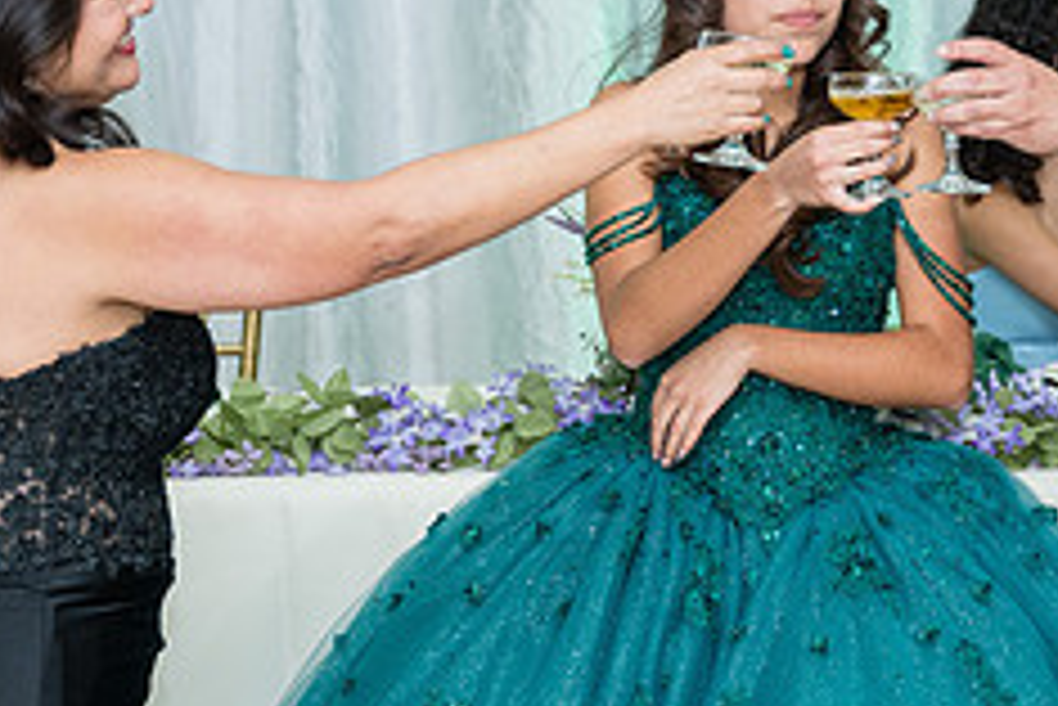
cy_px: 74
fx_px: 3646
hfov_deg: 16.4
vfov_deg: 11.0
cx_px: 851
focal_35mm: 124
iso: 1000
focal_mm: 50.3
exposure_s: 1/250
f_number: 2.8
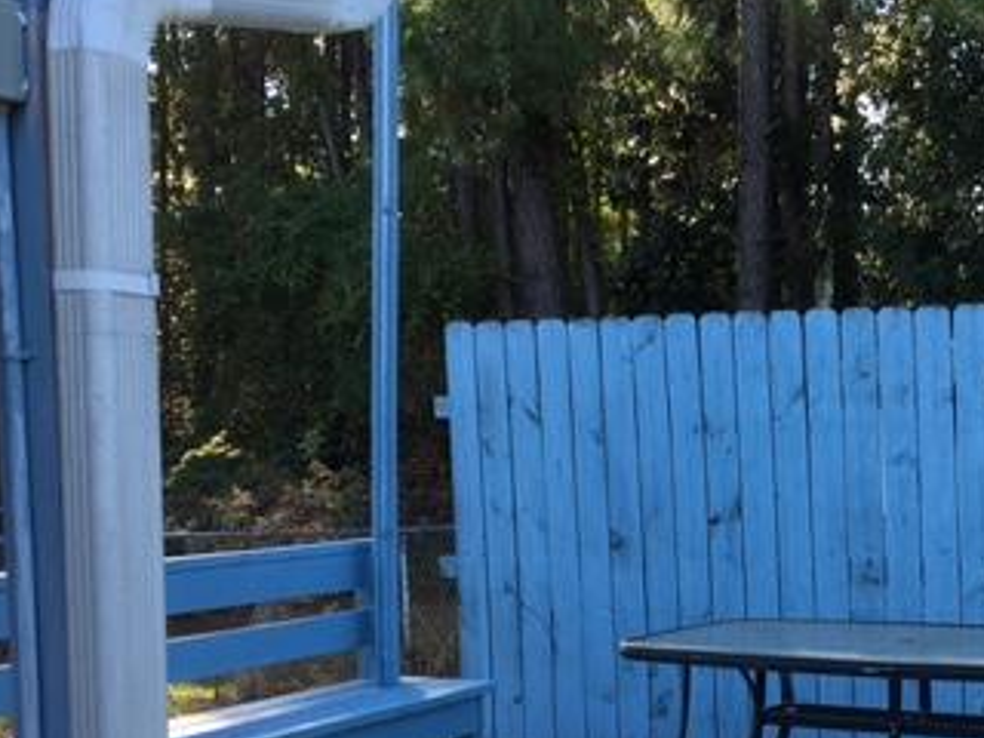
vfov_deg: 24.8
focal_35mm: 58
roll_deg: +0.8
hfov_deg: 32.2
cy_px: 606
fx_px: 1649
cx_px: 806
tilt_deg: -4.6
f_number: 2.2
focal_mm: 4.15
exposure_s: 1/138
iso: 25
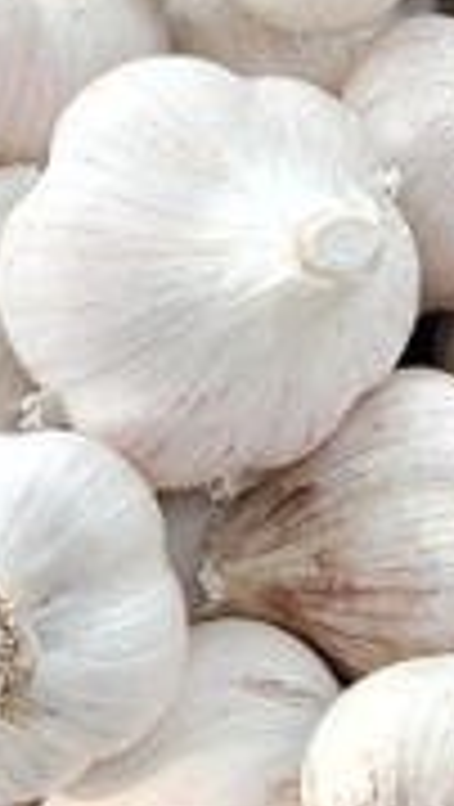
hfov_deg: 10.7
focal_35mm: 112
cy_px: -23
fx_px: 2391
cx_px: 499
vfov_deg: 18.5
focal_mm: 5.4
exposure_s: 1/120
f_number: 1.8
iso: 40
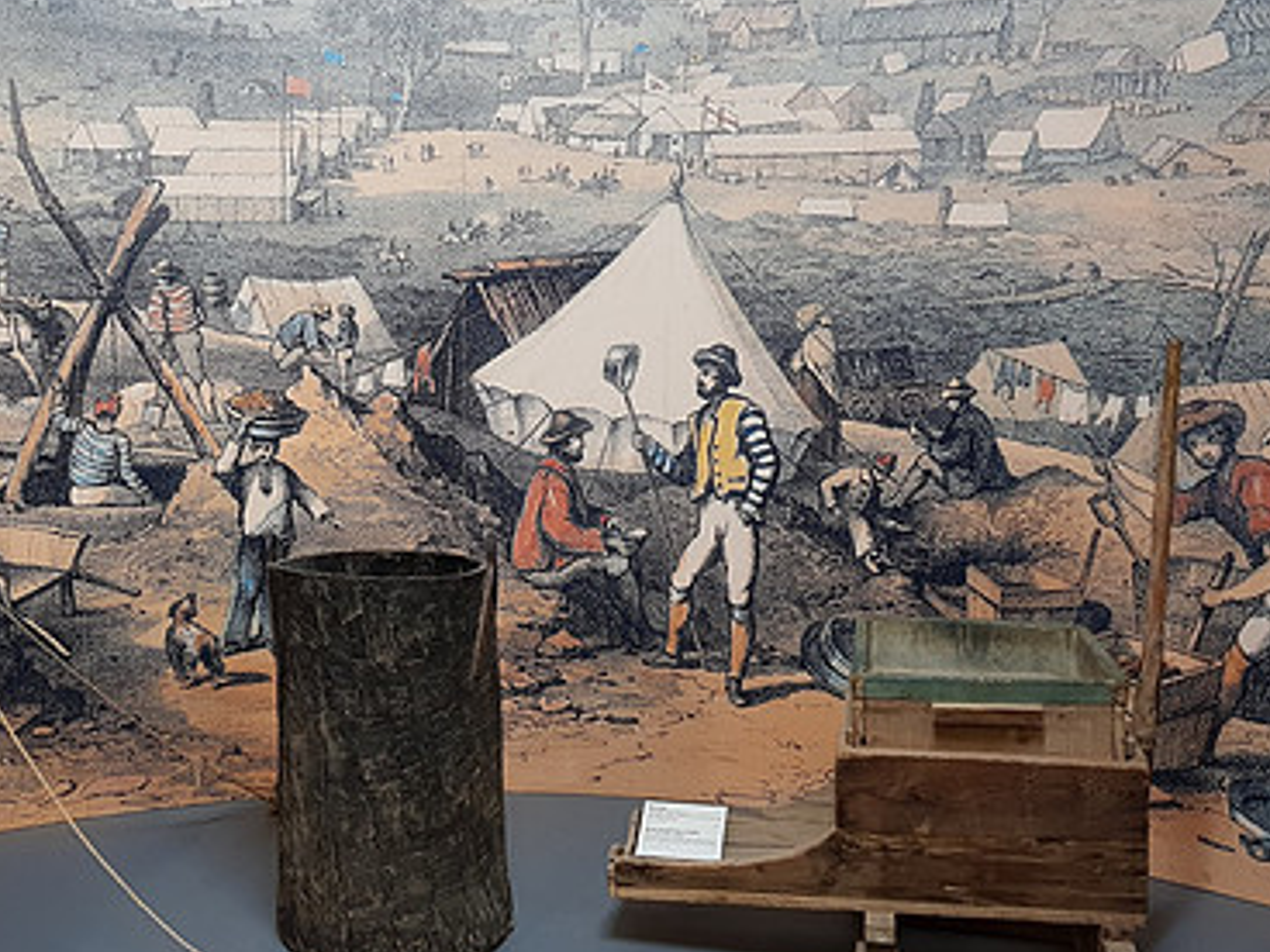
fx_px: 1504
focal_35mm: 41
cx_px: 442
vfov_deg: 35.1
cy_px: 474
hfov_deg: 45.2
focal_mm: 4.2
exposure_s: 1/33
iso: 250
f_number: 1.7
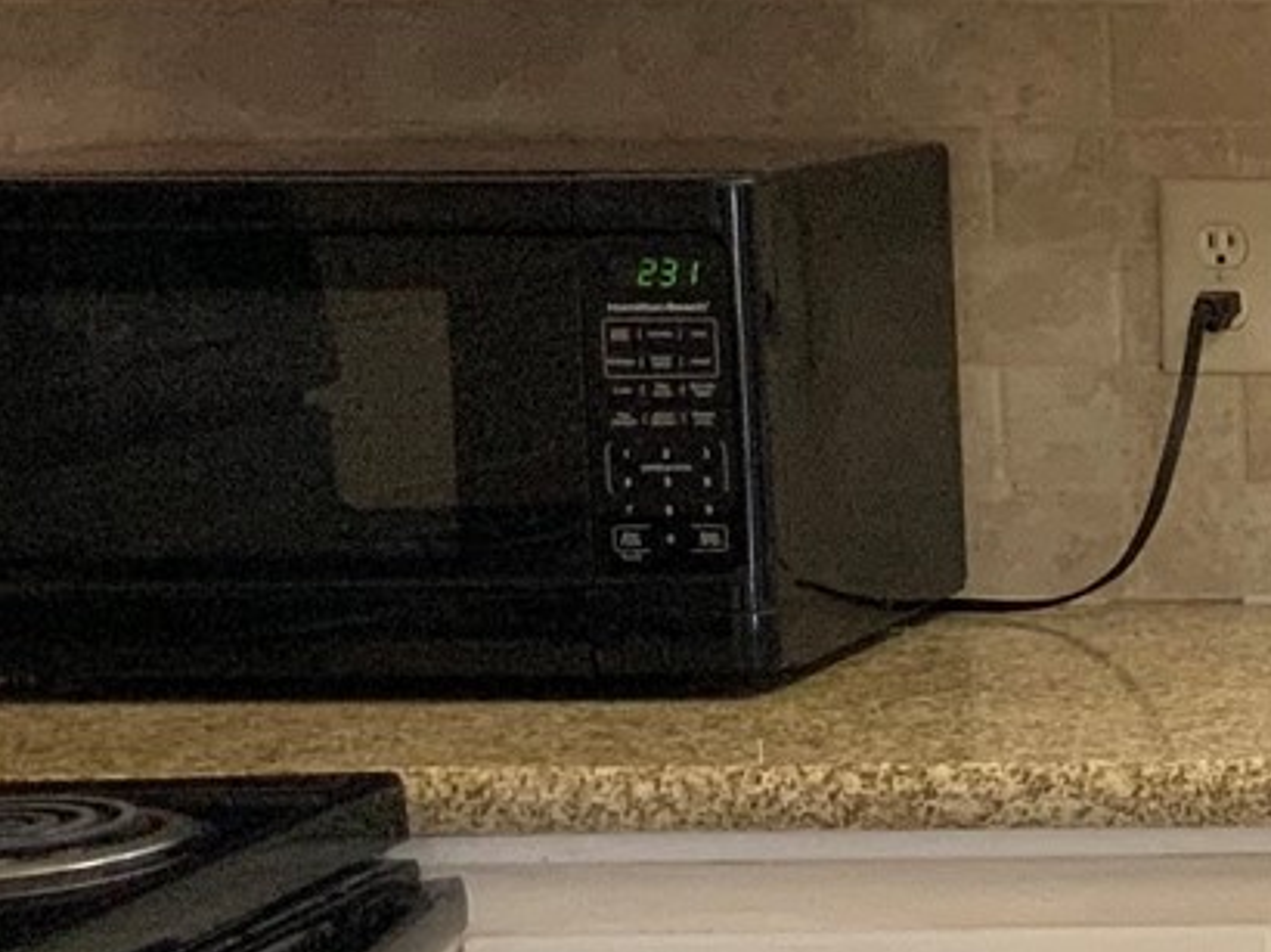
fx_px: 5321
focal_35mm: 145
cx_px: 2375
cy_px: 583
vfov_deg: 10.2
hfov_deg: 12.3
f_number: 1.8
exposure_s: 1/60
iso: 64
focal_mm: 3
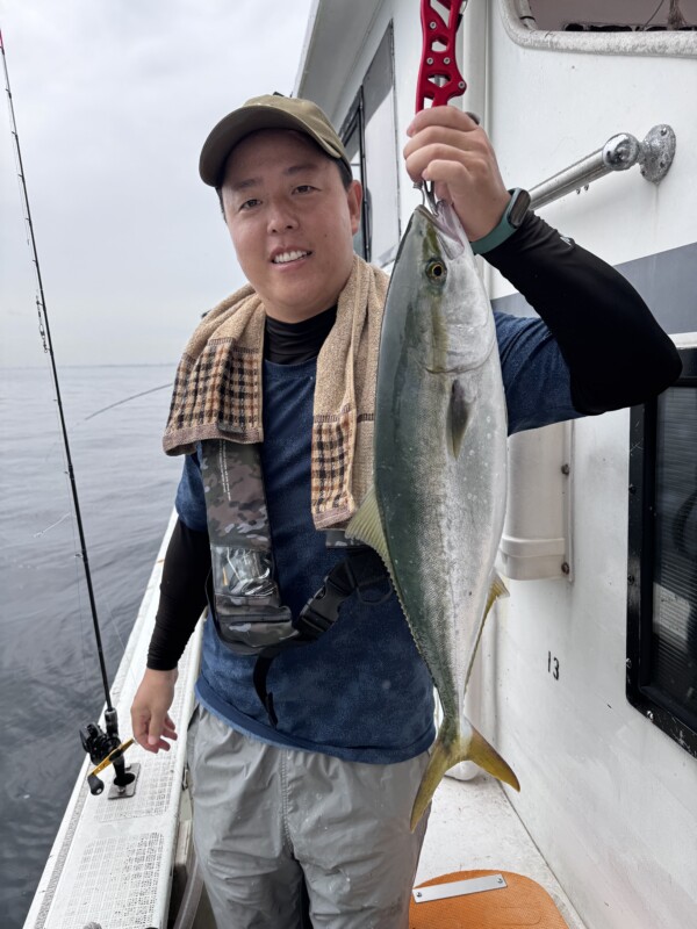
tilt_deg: -11.6
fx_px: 644
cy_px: 464
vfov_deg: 71.6
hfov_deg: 56.8
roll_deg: -0.8
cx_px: 348
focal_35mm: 24
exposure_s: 1/474
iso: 80
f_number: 1.78
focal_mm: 6.76
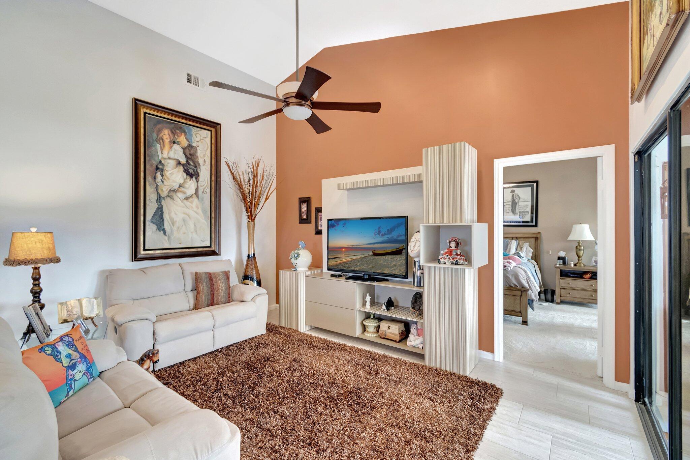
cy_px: 230
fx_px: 287
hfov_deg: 100.4
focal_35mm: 15
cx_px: 345
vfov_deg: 77.3
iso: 1000
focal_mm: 10
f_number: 8
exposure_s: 1/4
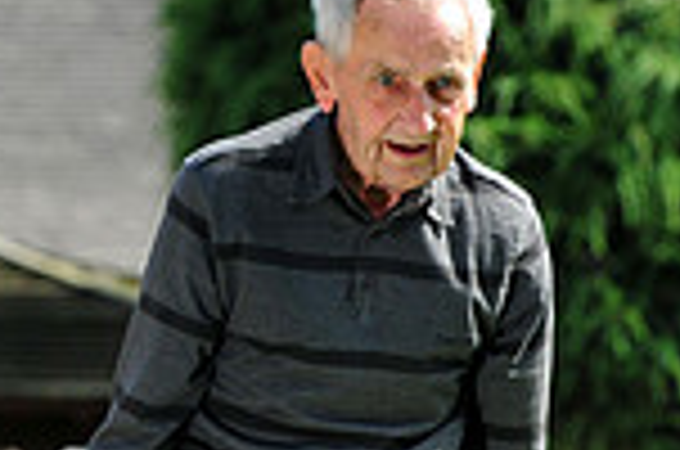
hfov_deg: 3.7
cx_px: 842
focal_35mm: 558
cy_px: 788
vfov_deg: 2.4
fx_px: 10518
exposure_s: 1/1000
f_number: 6.3
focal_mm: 145
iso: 500
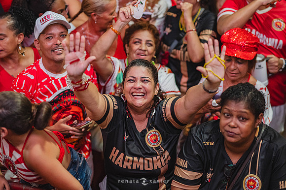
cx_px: 143
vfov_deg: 18.2
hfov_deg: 27.0
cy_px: 95
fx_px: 595
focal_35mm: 75
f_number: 1.2
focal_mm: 50
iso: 1000
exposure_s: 1/1250
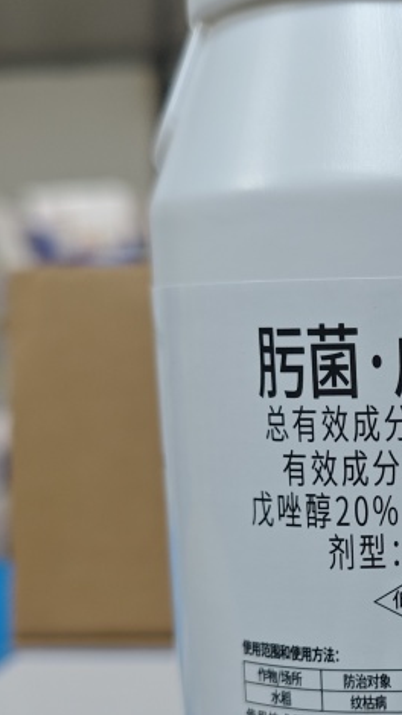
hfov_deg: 20.0
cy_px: 486
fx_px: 1080
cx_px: 460
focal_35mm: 57
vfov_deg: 36.2
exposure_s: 1/100
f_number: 1.6
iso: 200
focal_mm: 6.55
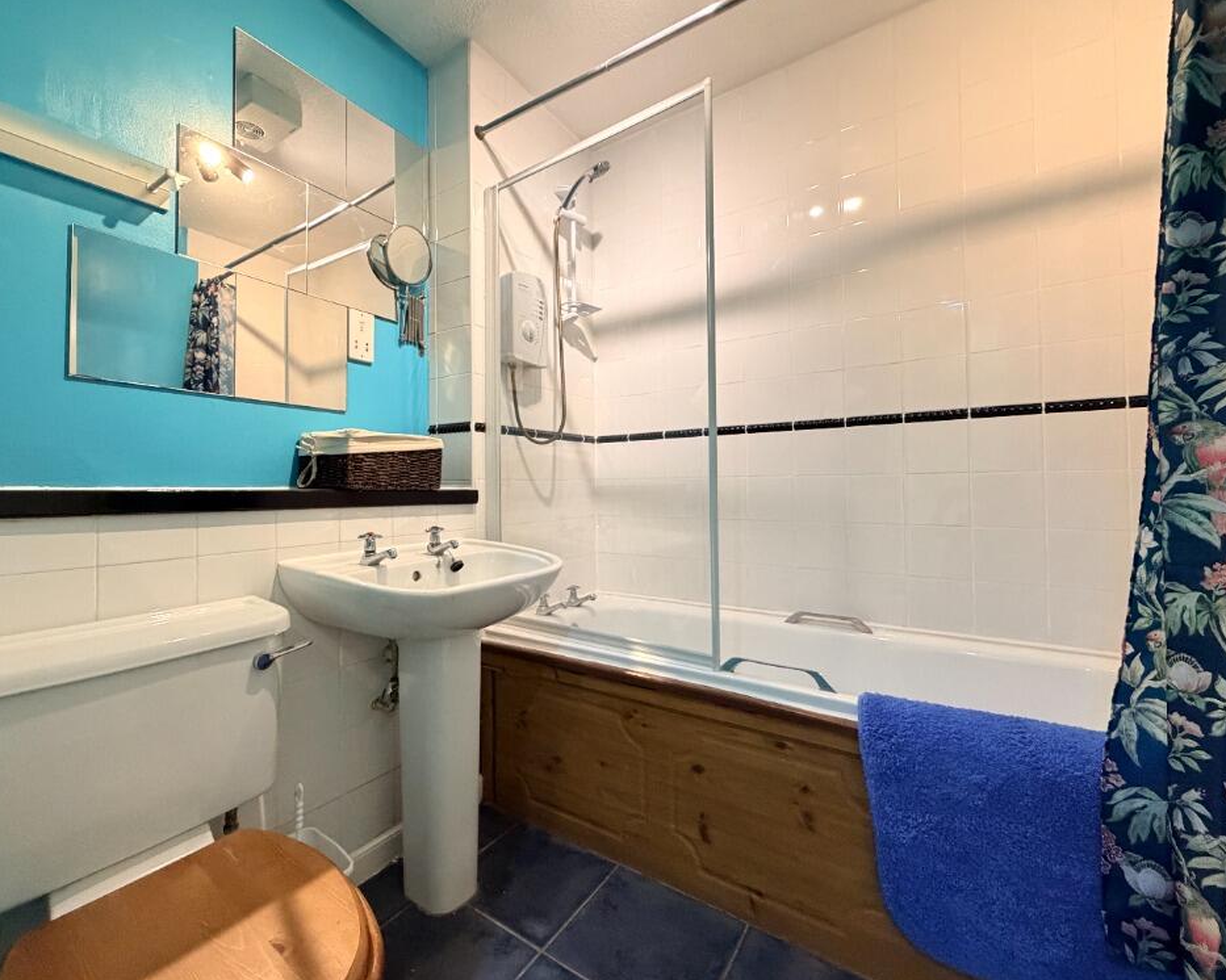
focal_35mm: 15
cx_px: 557
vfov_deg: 84.0
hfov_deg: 96.5
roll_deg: +1.3
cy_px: 478
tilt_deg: +1.5
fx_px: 544
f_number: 2.2
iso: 500
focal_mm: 2.22
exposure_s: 1/50
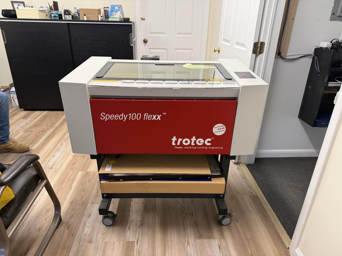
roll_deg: -1.0
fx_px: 237
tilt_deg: -23.1
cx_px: 171
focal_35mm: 24
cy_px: 128
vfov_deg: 56.8
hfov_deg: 71.6
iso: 200
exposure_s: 1/60
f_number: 1.78
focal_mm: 6.76
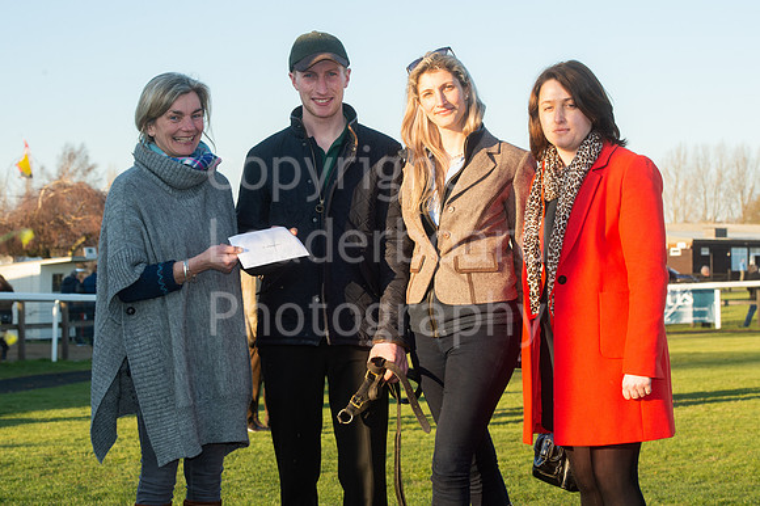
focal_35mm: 85
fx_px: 1793
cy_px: 253
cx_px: 380
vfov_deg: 16.1
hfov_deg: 23.9
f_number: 10
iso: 500
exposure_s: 1/250
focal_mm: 85
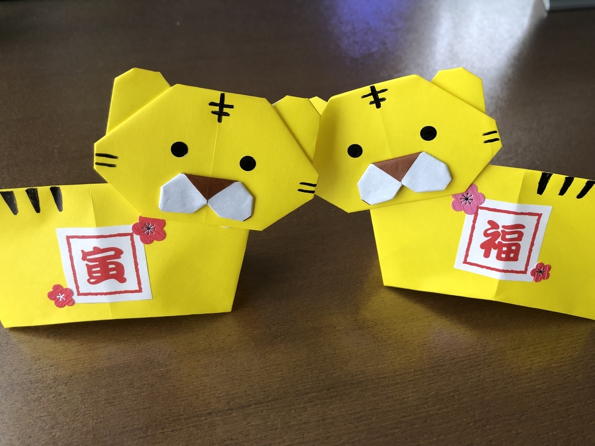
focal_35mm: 28
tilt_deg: -43.1
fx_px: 481
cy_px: 223
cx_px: 298
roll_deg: -0.8
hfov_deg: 63.4
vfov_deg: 49.7
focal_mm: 3.99
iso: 40
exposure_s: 1/33
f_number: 1.8
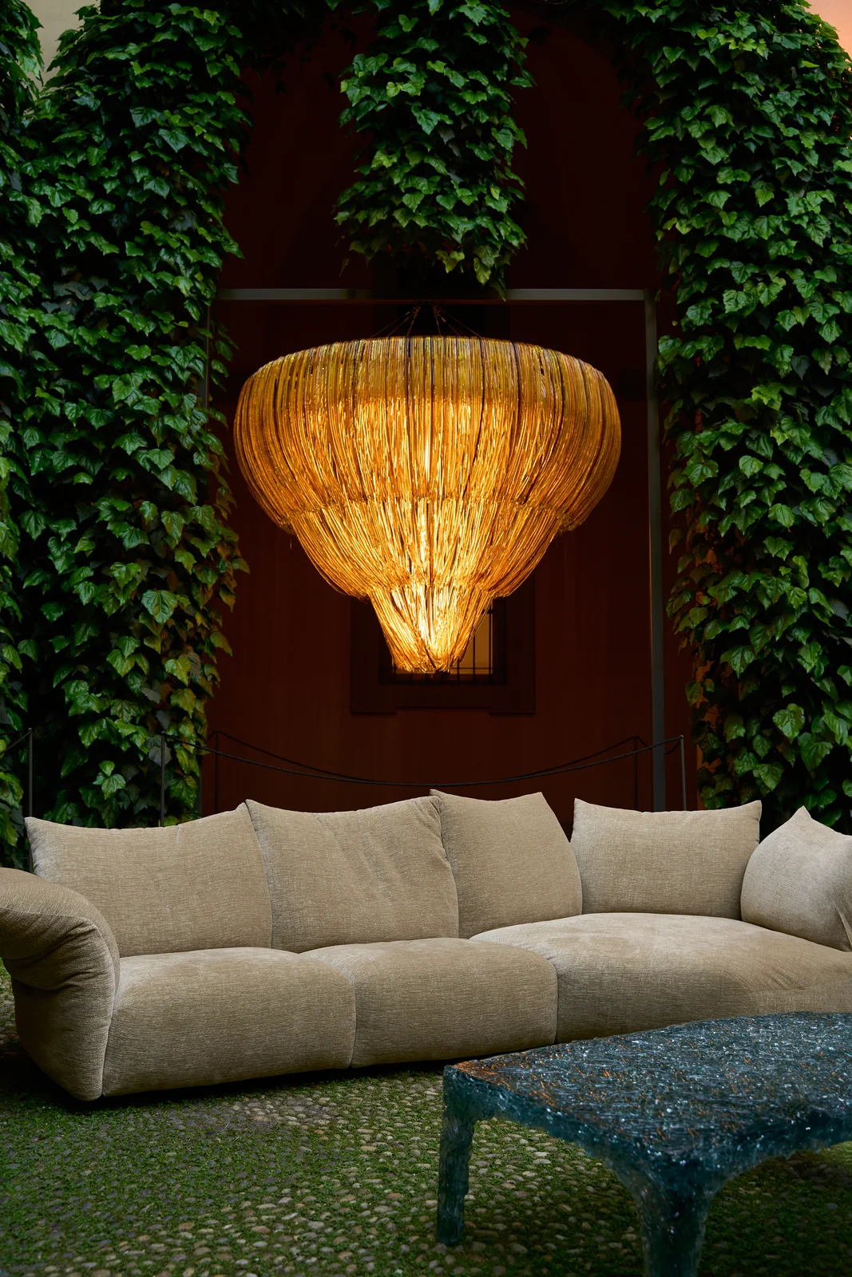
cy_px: 638
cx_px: 426
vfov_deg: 55.8
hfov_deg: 38.9
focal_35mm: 34
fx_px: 1207
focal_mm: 34
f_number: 4
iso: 640
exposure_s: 1/80
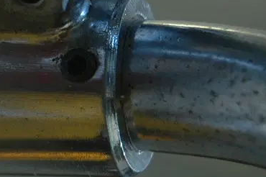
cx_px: -65
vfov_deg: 4.0
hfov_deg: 6.0
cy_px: -15
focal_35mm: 341
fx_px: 2517
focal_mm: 70
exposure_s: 1/60
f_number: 4.5
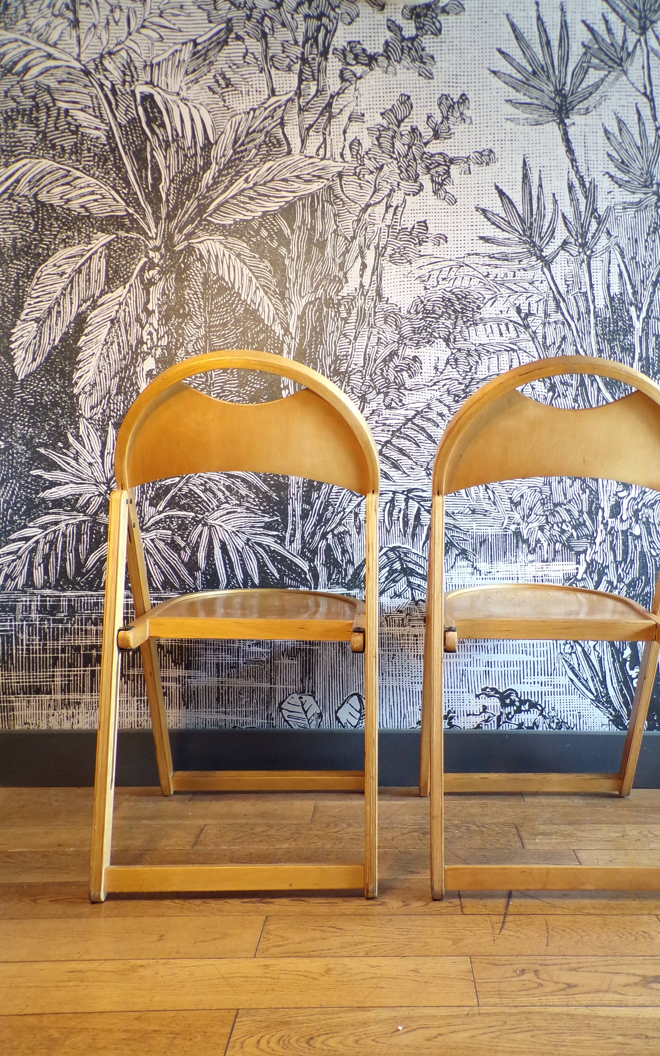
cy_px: 530
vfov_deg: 62.9
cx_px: 399
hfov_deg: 41.6
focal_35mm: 30
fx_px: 863
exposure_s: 1/17
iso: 231
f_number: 3.1
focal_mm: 5
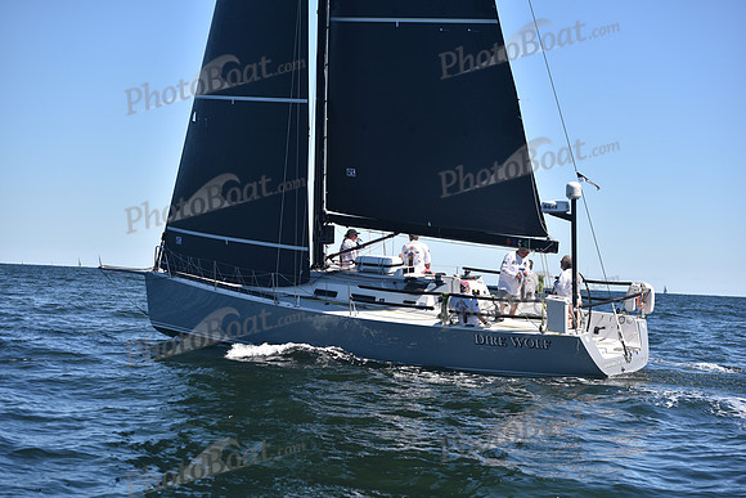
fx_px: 1451
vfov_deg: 19.5
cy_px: 249
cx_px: 373
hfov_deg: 28.8
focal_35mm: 70
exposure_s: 1/800
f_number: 4.5
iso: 200
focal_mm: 70
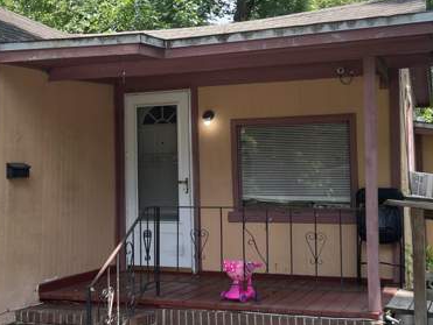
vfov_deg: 26.1
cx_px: 154
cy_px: 119
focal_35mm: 56
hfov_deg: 34.1
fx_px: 701
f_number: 1.5
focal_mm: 5.7
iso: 50
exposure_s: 1/666
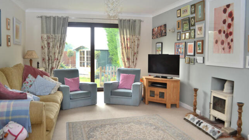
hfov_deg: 66.1
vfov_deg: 40.1
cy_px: 65
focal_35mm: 29
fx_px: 191
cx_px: 124
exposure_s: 1/60
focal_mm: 18
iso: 100
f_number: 4
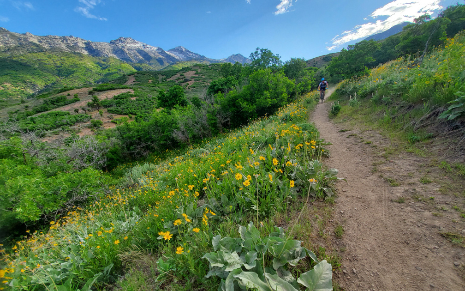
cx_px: 234
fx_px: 177
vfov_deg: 78.0
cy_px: 170
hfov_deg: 105.3
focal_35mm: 14
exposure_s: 1/580
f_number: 2.2
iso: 50
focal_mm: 1.8
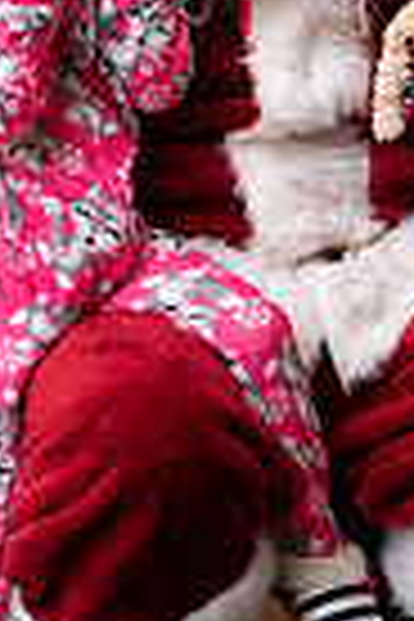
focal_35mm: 137
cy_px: 184
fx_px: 2363
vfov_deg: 14.9
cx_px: 360
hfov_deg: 10.0
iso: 400
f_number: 5
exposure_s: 1/80
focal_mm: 42
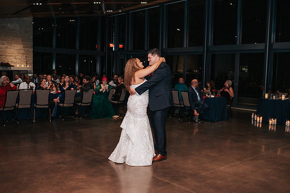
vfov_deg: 35.6
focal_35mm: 37
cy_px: 99
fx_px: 301
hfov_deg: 51.4
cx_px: 150
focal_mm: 35
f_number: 2.8
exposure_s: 1/200
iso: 1000
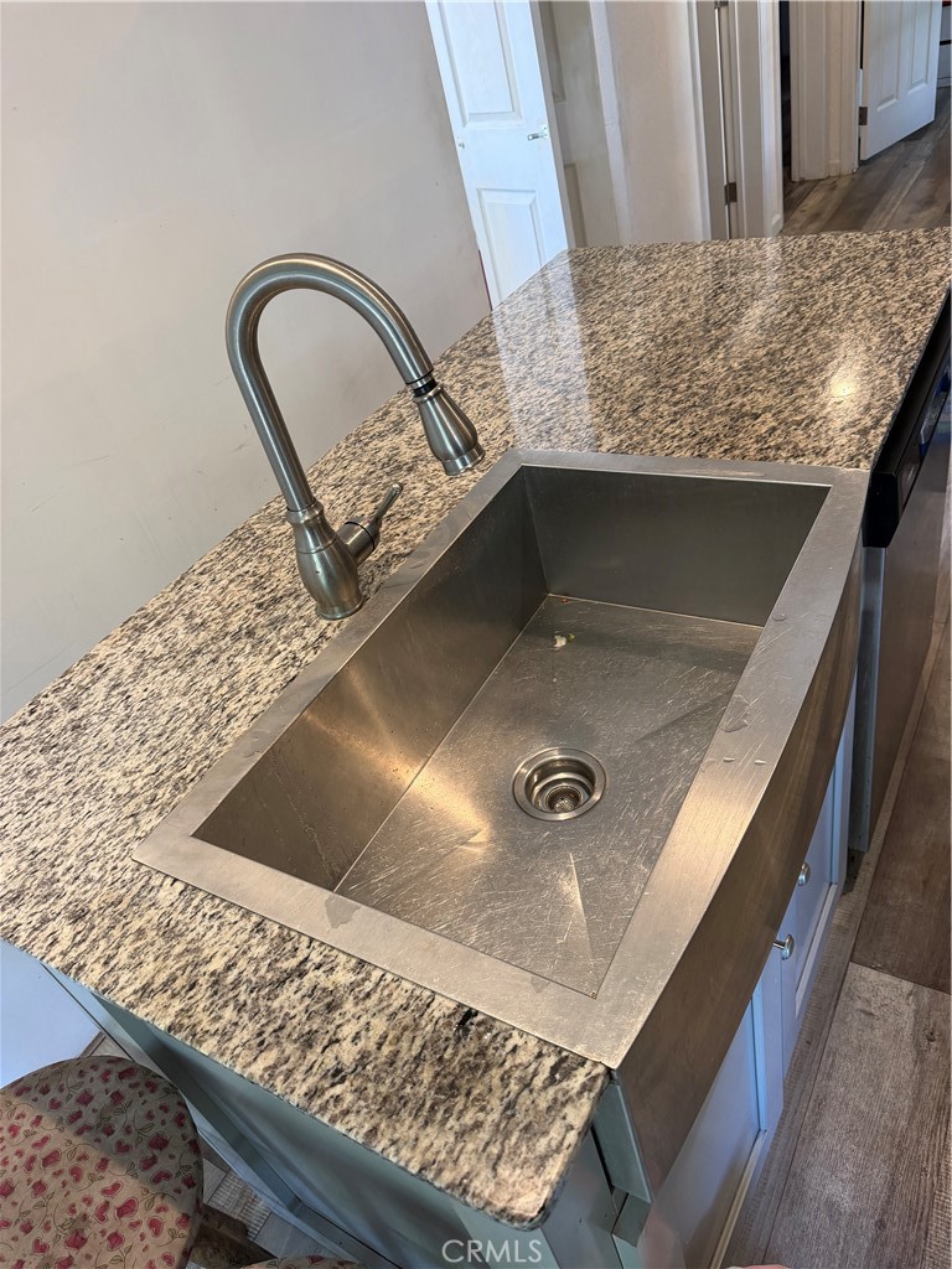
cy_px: 634
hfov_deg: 56.8
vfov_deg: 71.6
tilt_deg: -36.3
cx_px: 476
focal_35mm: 24
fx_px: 880
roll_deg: +15.7
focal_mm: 6.76
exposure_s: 1/60
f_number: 1.78
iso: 160
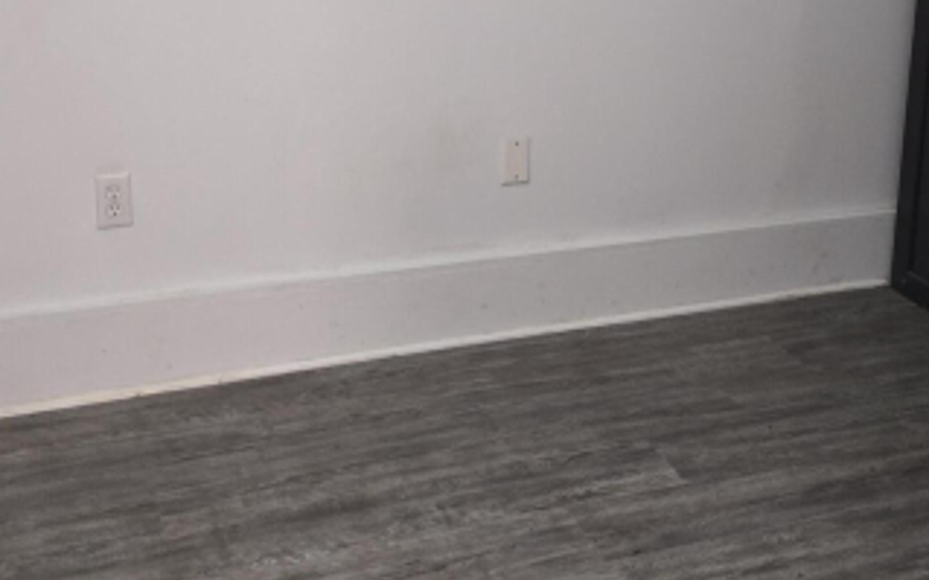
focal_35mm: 51
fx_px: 1291
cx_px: 545
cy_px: 19
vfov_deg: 24.3
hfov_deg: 39.5
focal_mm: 5.4
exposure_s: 1/60
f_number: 1.8
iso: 800
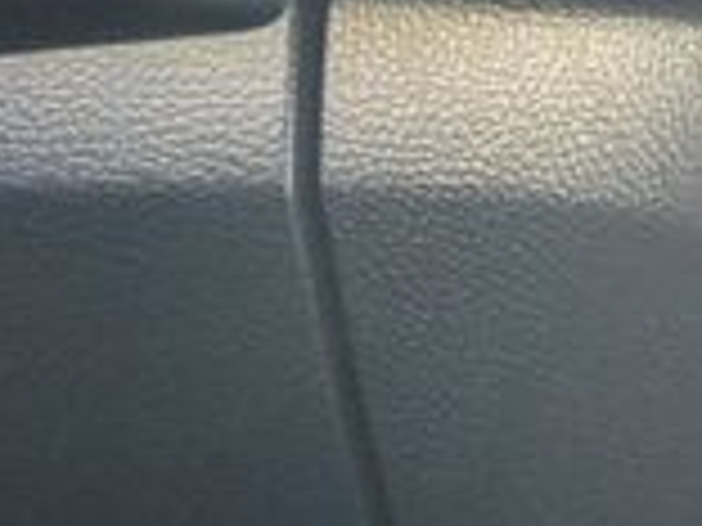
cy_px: 483
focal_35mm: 170
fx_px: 3448
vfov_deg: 8.7
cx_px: 1976
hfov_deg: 9.5
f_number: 3.5
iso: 800
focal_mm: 10
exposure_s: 1/60
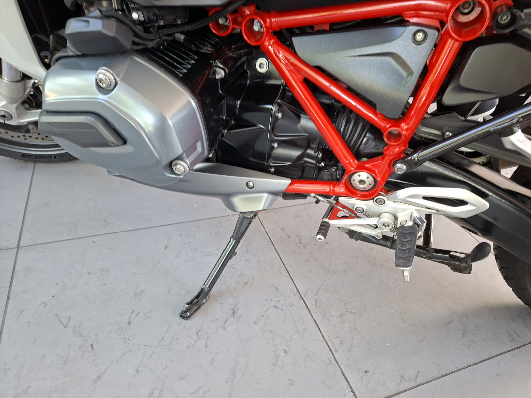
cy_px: 199
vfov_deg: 58.9
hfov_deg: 73.9
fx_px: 353
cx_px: 266
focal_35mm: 23
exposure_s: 1/60
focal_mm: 5.54
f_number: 1.8
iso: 200
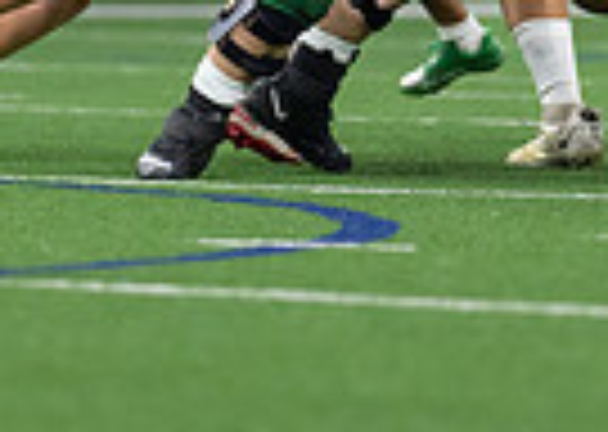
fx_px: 14621
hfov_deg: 2.4
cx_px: 143
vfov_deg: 1.7
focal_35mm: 848
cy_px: -371
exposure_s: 1/1600
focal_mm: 135
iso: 1000
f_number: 1.8
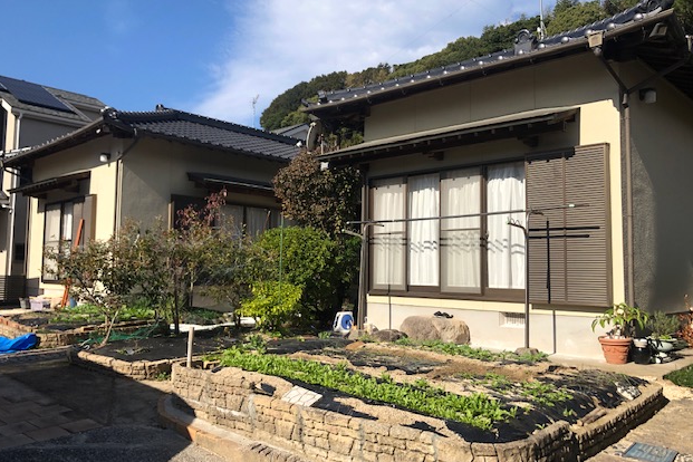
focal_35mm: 30
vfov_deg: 43.6
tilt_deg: +2.6
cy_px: 232
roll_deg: +0.2
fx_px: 577
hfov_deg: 61.9
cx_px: 345
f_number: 1.8
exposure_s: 1/3472
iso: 20
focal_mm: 3.99
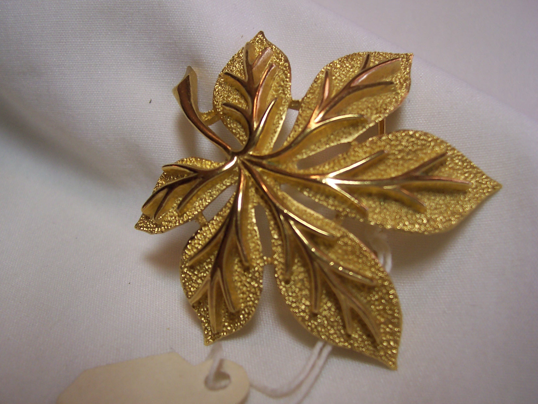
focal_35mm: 37
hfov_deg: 50.1
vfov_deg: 38.7
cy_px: 202
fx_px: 575
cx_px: 269
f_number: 2.8
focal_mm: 5.6
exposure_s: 1/60
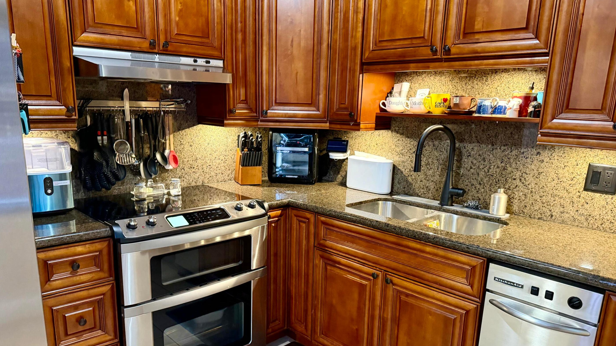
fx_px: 441
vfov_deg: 42.7
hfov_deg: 69.8
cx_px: 300
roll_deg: -1.4
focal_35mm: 27
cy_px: 209
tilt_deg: -14.1
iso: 800
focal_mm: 6.76
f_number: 1.78
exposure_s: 1/40
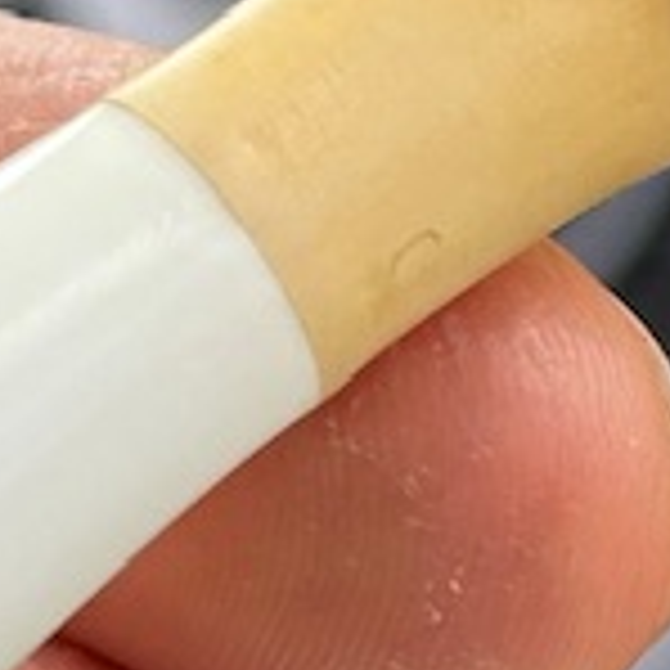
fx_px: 7971
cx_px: 683
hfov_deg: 4.8
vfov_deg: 4.8
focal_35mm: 364
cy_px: -4
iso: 64
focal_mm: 6.86
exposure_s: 1/659
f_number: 1.78
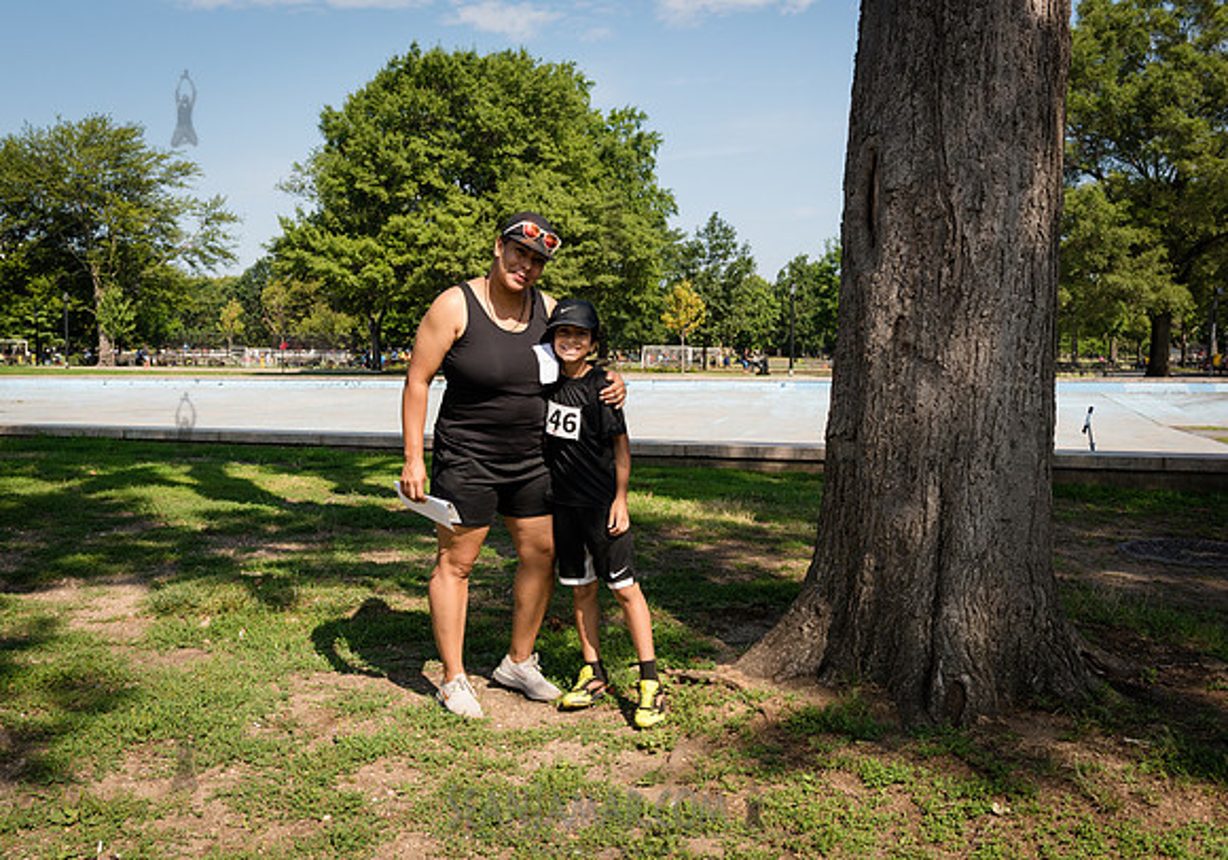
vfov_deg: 40.8
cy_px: 386
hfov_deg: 55.7
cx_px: 518
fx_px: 1155
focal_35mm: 33
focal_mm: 29
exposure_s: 1/1000
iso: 400
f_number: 5
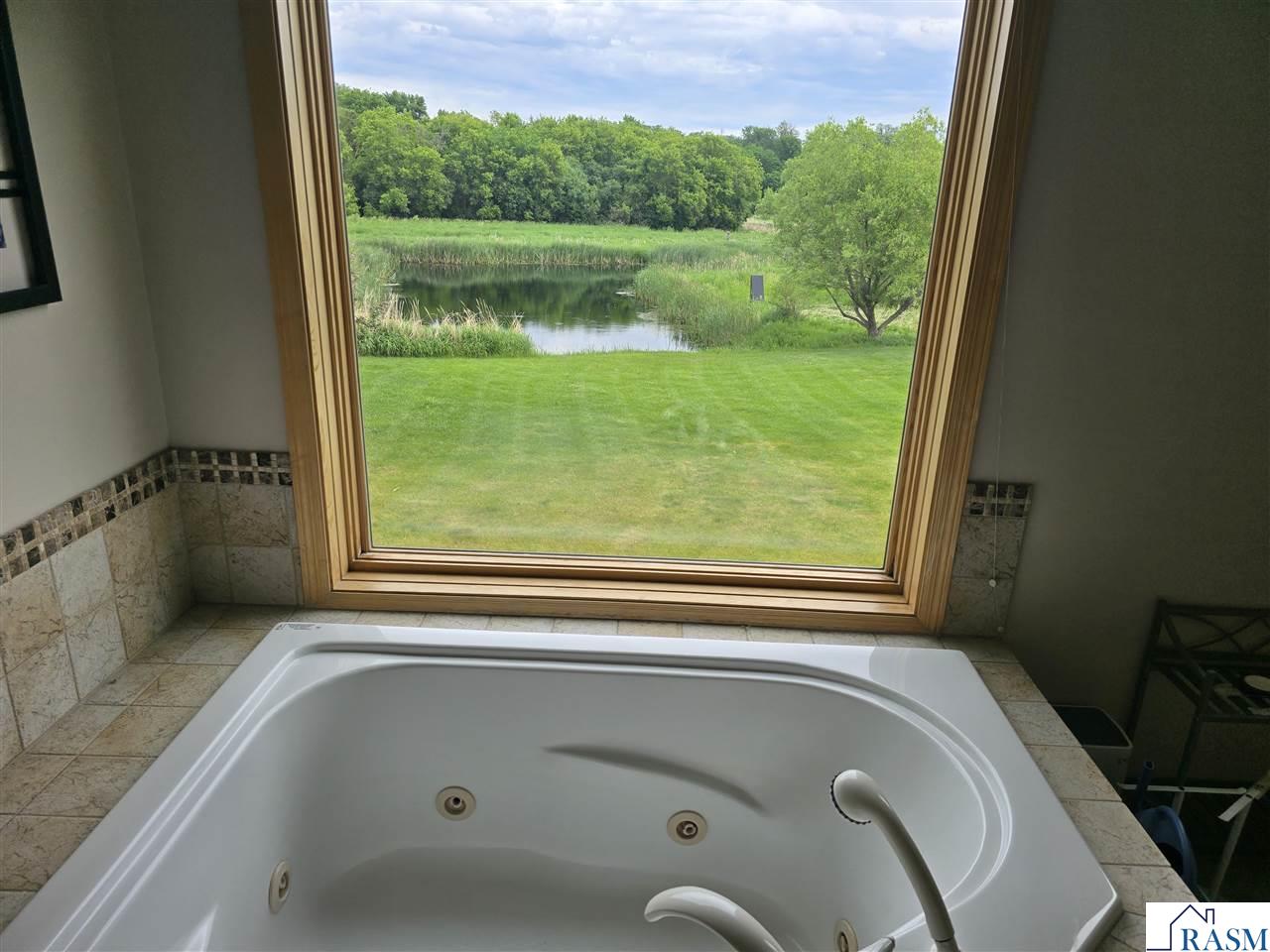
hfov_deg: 73.9
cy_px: 476
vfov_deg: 58.9
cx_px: 635
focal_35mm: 23
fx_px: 844
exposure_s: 1/201
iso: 12
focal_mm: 6.3
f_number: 1.7
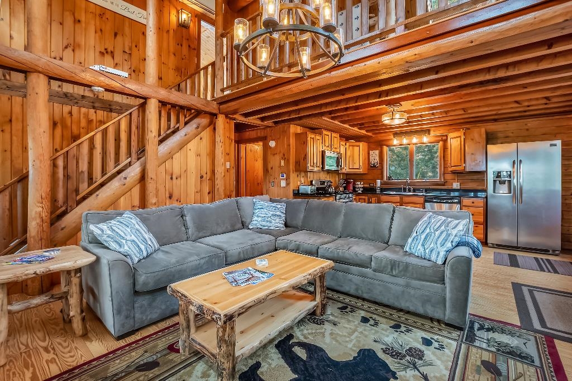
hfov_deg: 100.4
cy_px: 190
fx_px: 238
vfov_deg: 77.3
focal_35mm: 15
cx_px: 286
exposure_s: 1/80
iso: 640
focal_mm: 10
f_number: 8
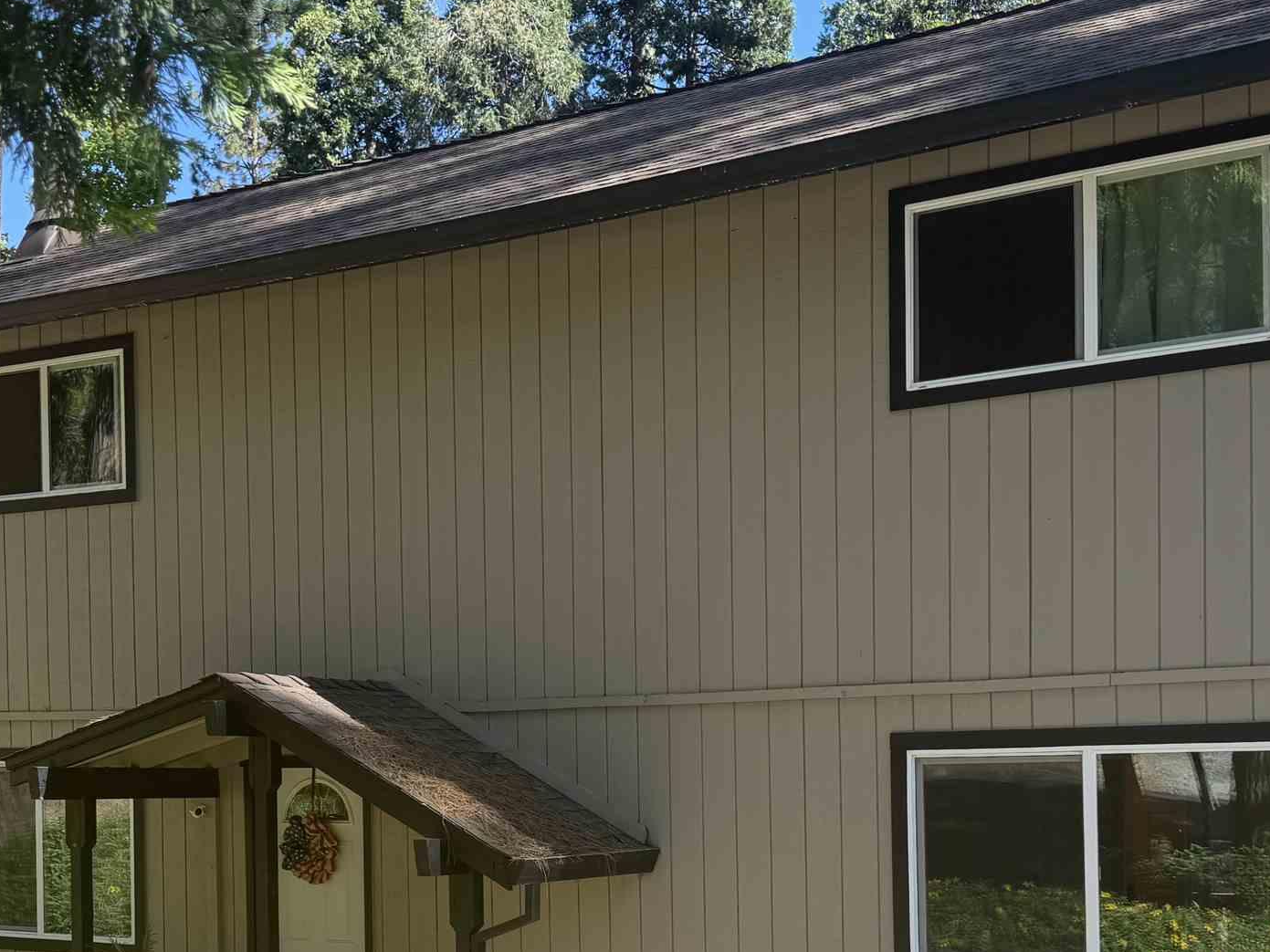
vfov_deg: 26.9
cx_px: 578
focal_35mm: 53
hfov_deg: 36.1
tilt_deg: -1.7
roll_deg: +1.3
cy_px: 789
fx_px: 1944
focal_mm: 6.76
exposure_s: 1/715
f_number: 1.78
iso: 80
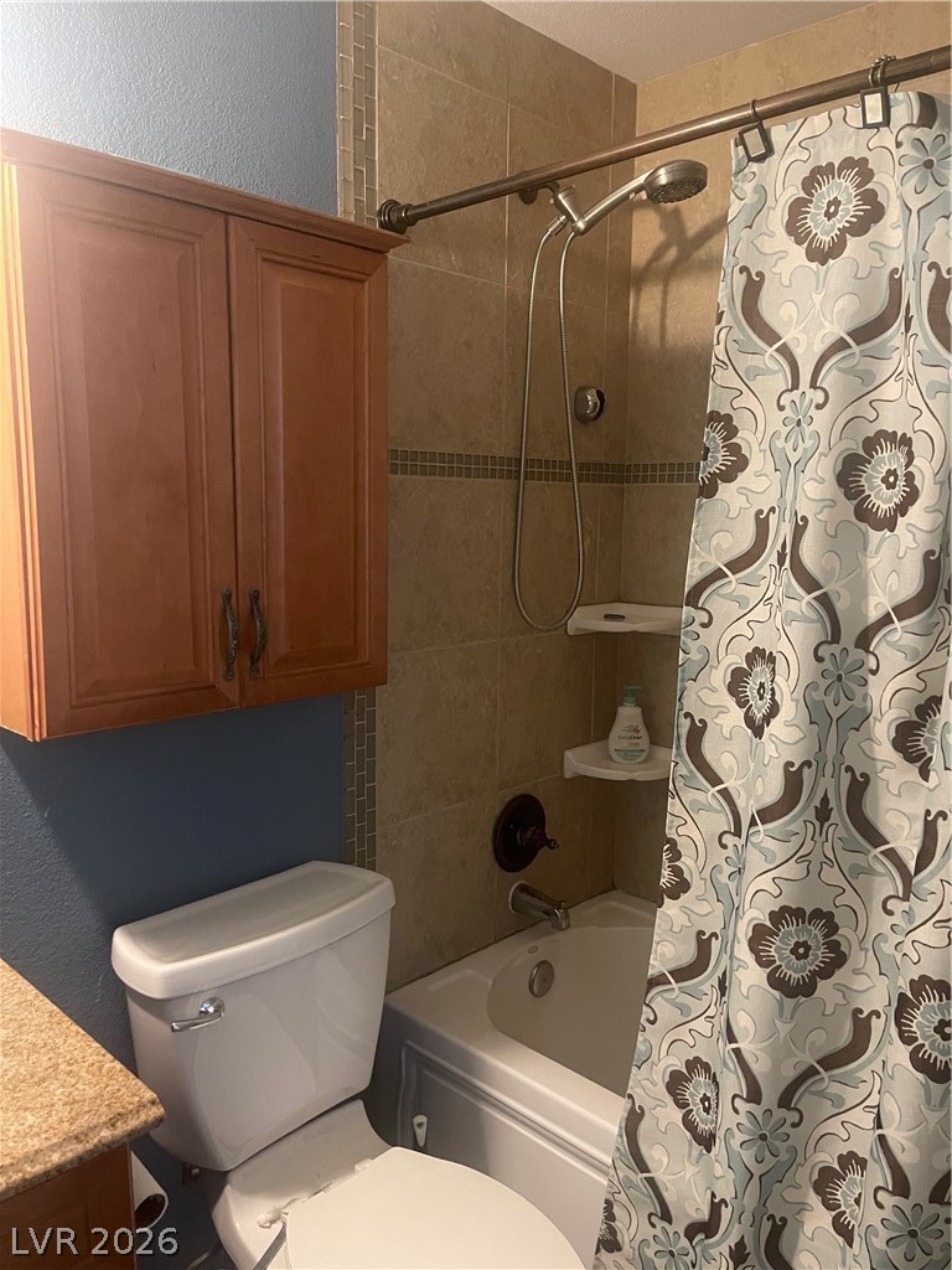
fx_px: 917
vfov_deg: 69.4
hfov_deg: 54.9
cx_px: 476
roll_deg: -1.2
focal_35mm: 25
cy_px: 635
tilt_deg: -3.2
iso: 500
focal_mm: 5.1
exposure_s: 1/30
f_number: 1.6
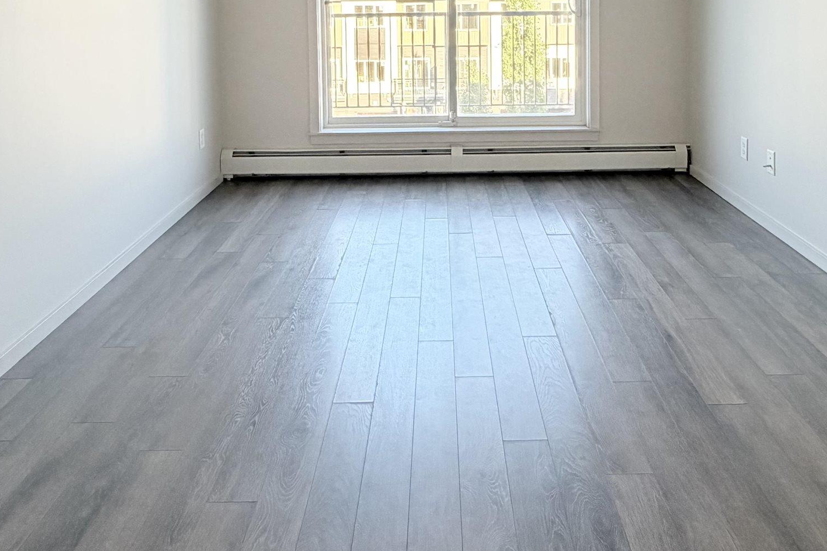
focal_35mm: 30
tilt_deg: -2.8
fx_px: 689
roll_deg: +0.9
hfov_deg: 61.8
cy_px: 22
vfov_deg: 39.4
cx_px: 447
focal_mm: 2.22
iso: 160
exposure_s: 1/120
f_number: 2.2
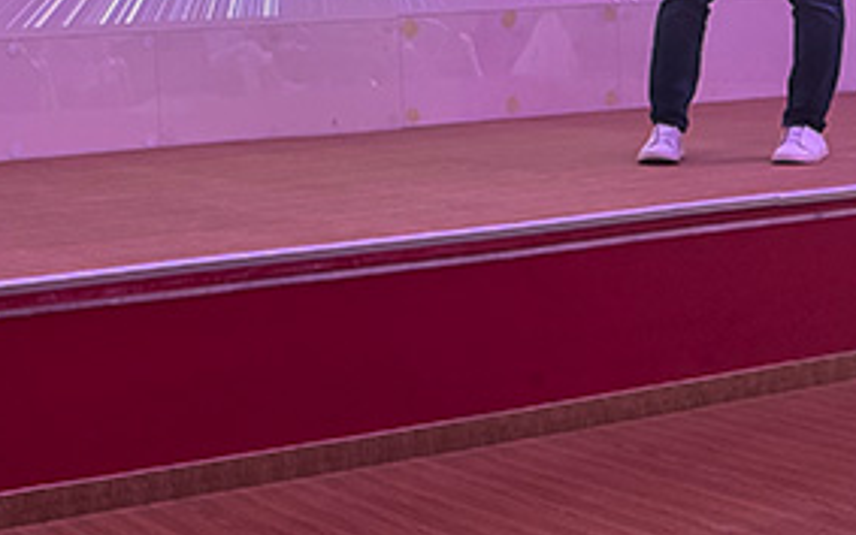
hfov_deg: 26.1
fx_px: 1680
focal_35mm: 72
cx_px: -115
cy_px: 15
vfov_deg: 17.7
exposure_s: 1/60
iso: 500
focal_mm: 6.76
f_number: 1.78
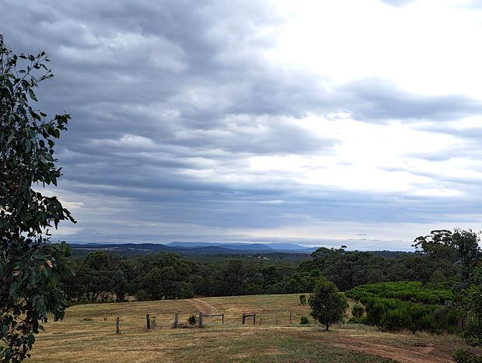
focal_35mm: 24
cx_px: 241
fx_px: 335
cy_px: 182
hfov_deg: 71.5
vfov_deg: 56.9
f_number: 1.8
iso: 50
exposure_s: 1/398
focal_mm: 5.23
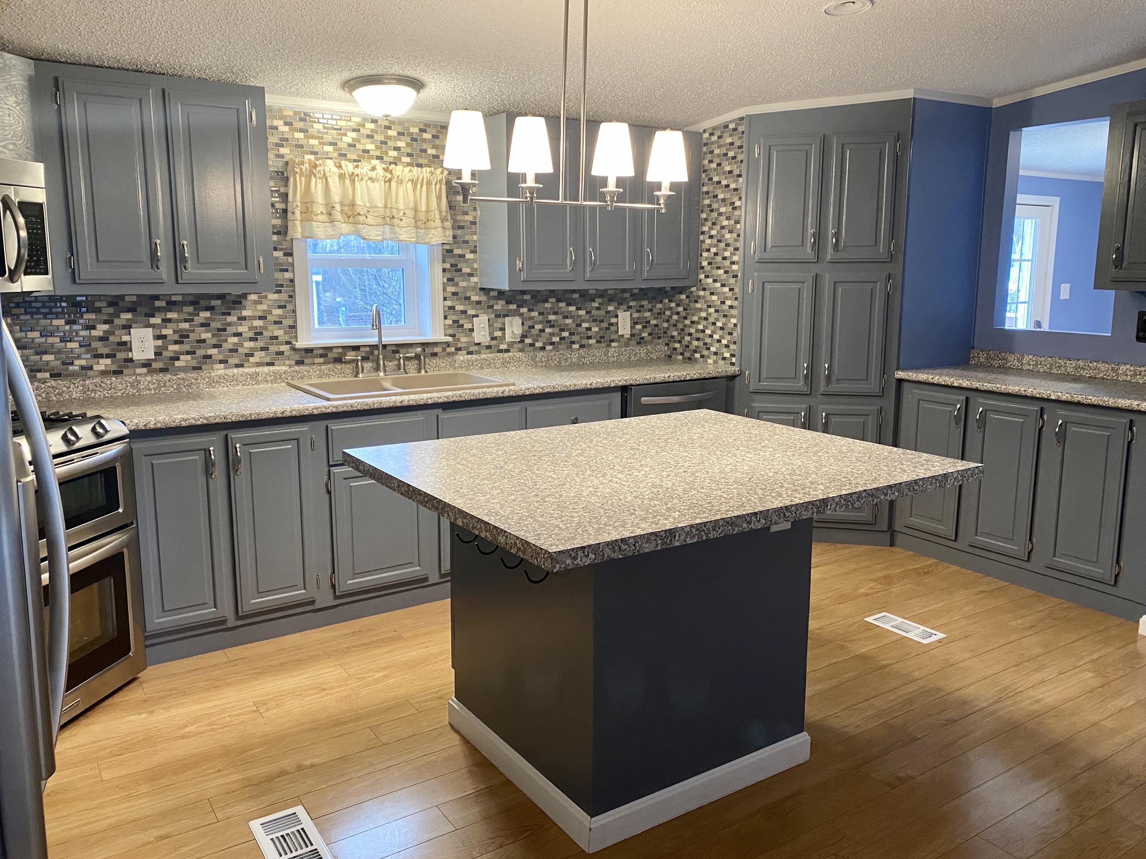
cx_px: 582
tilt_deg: -10.4
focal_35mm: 27
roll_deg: -0.2
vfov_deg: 51.4
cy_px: 417
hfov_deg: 65.3
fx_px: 894
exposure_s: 1/60
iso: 250
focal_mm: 4.25
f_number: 1.8
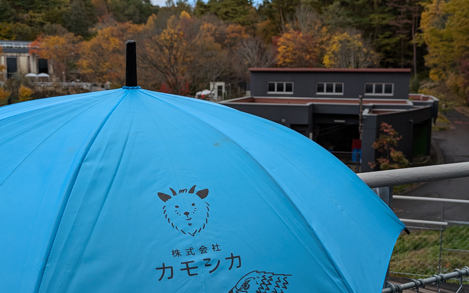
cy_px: 134
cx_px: 260
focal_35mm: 38
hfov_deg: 51.4
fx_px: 486
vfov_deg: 33.6
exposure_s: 1/1316
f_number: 1.89
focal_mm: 5.43
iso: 50
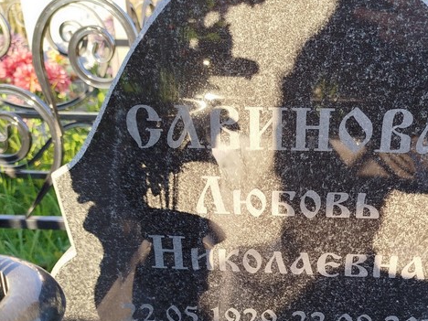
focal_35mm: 41
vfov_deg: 33.9
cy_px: 263
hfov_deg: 45.5
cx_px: 262
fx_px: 507
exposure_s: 1/180
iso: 50
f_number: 1.7
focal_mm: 5.31
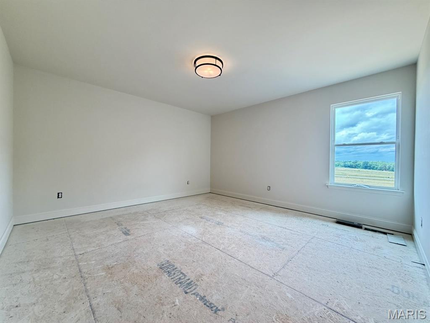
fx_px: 174
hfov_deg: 102.1
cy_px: 162
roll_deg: -0.4
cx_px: 215
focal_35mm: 14
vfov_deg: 85.7
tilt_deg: -0.4
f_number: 2.2
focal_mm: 2.22
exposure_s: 1/120
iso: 250
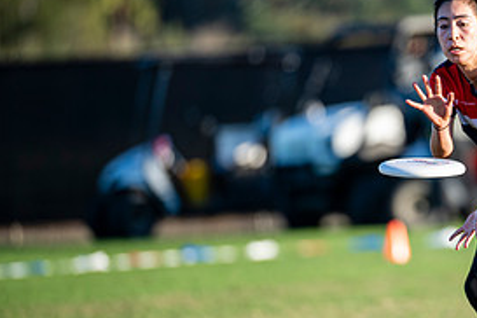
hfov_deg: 3.2
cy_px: 186
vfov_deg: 2.2
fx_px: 8440
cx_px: 487
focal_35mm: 637
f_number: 3.2
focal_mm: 300
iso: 220
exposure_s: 1/1250
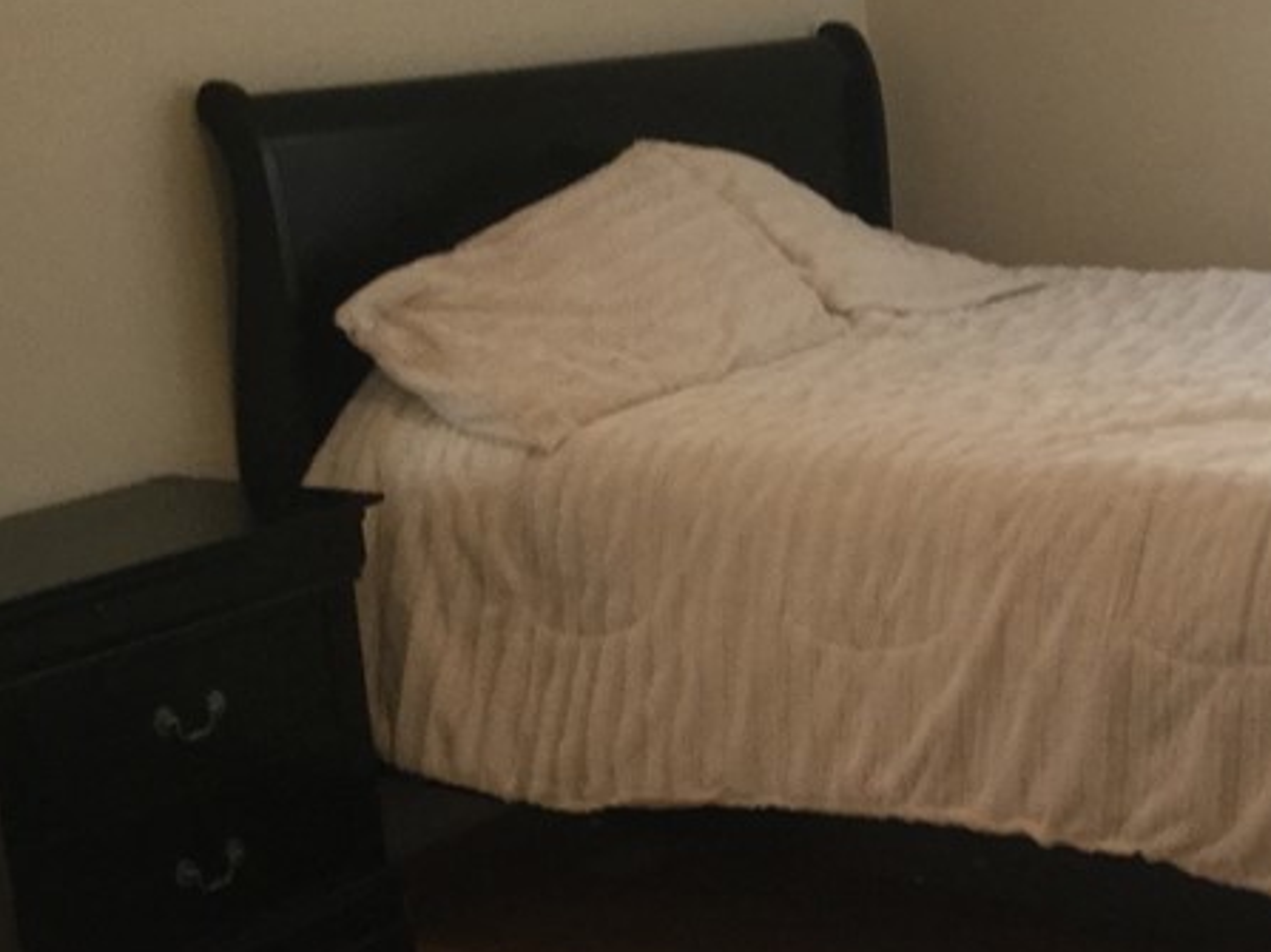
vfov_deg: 20.7
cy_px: 622
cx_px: 950
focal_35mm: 71
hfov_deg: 27.0
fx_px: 2606
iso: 80
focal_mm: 3.3
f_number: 2.4
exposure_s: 1/30
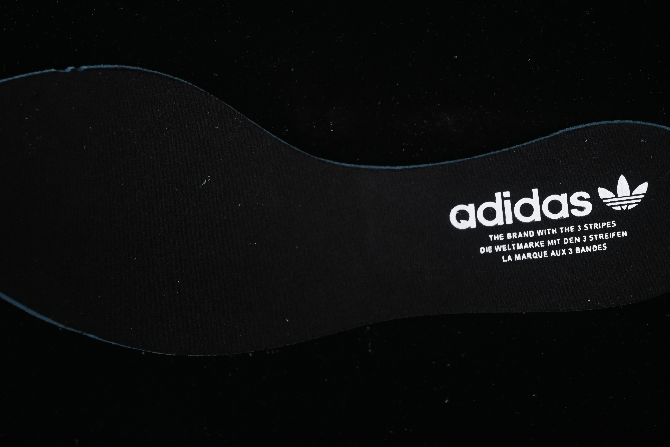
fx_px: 1396
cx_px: 335
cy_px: 224
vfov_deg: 18.2
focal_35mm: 75
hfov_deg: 27.0
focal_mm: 50
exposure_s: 1/50
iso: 160
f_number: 6.3
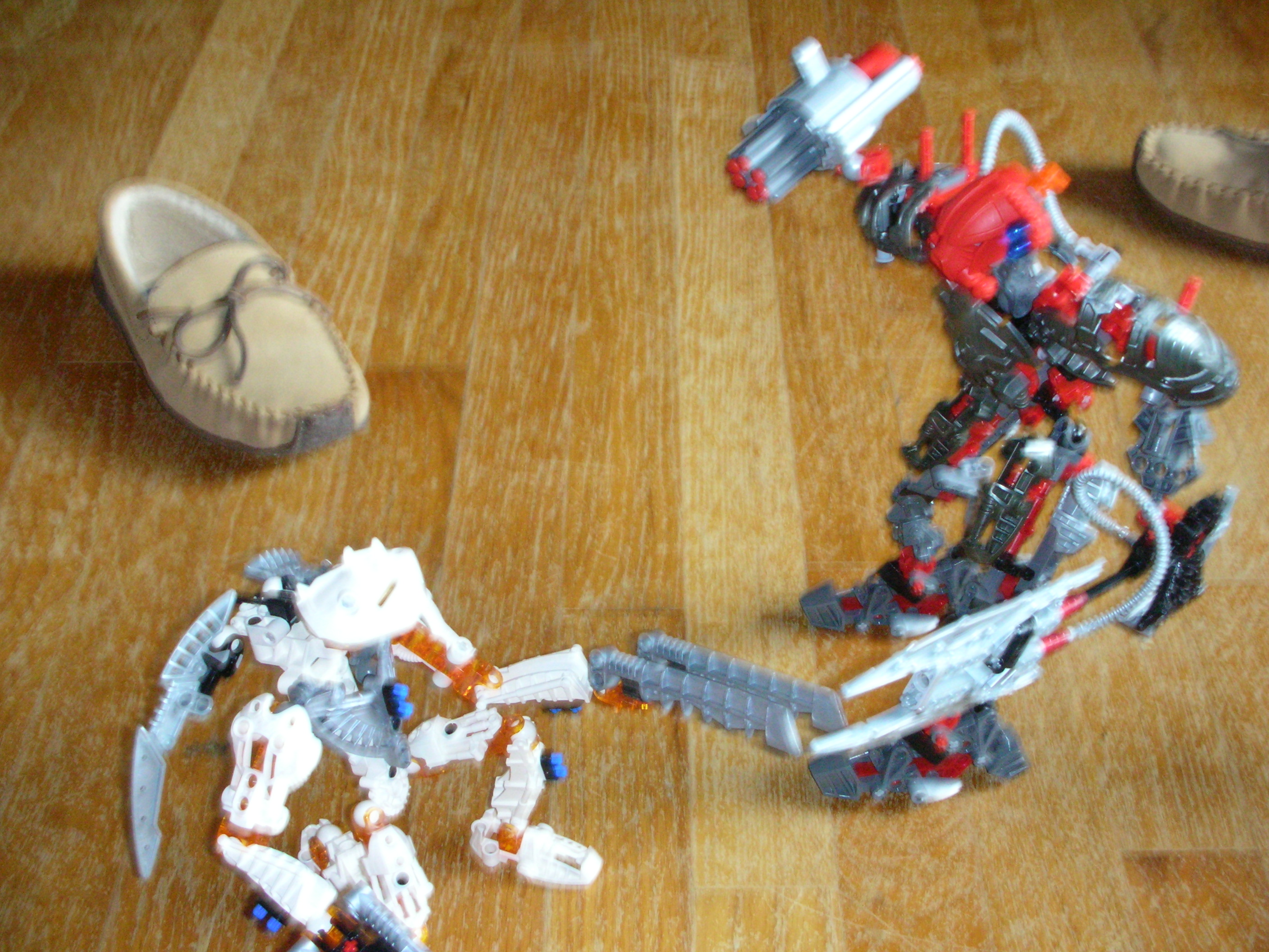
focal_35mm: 46
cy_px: 476
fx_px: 1686
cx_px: 634
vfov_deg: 31.5
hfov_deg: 41.2
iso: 200
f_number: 3.5
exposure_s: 1.09
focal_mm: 7.7
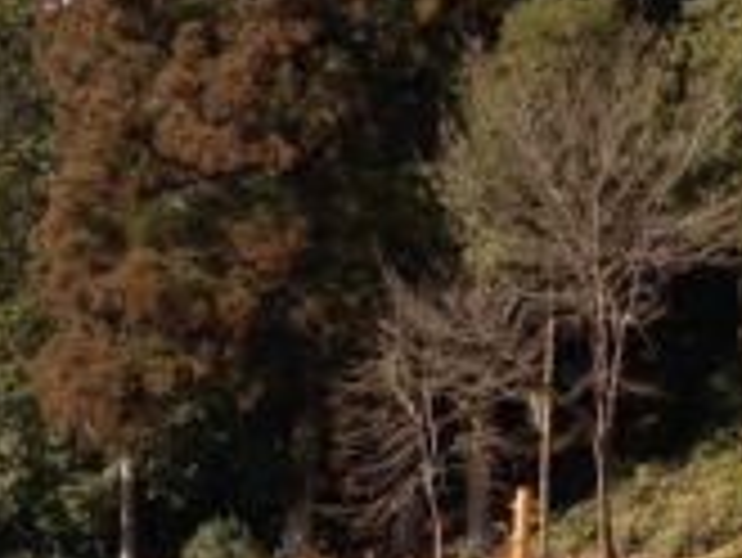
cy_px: 900
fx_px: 2574
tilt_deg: -9.9
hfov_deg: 15.6
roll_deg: -0.4
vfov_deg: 11.7
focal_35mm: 120
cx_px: -216
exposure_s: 1/889
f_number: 2.4
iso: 50
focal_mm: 4.12
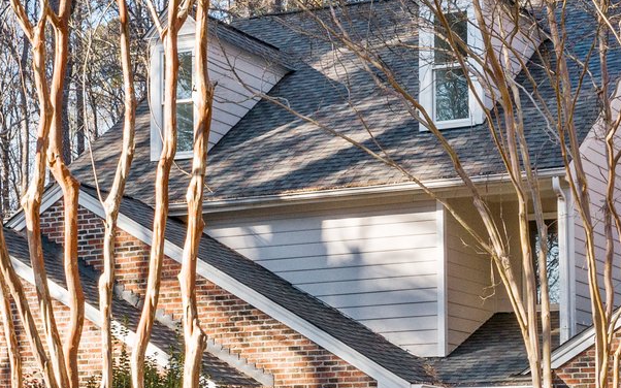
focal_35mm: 97
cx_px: 269
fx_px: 1641
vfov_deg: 13.2
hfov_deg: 21.4
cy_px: 428
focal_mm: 10.26
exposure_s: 1/240
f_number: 5
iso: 100
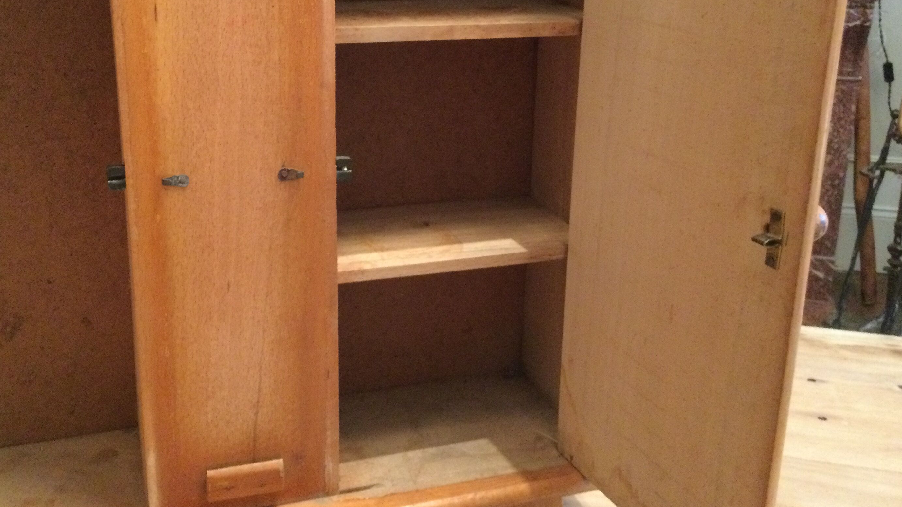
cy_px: 174
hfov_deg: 50.3
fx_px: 957
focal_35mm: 40
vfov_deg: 29.5
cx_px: 392
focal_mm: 3.3
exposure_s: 1/17
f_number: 2.4
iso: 640
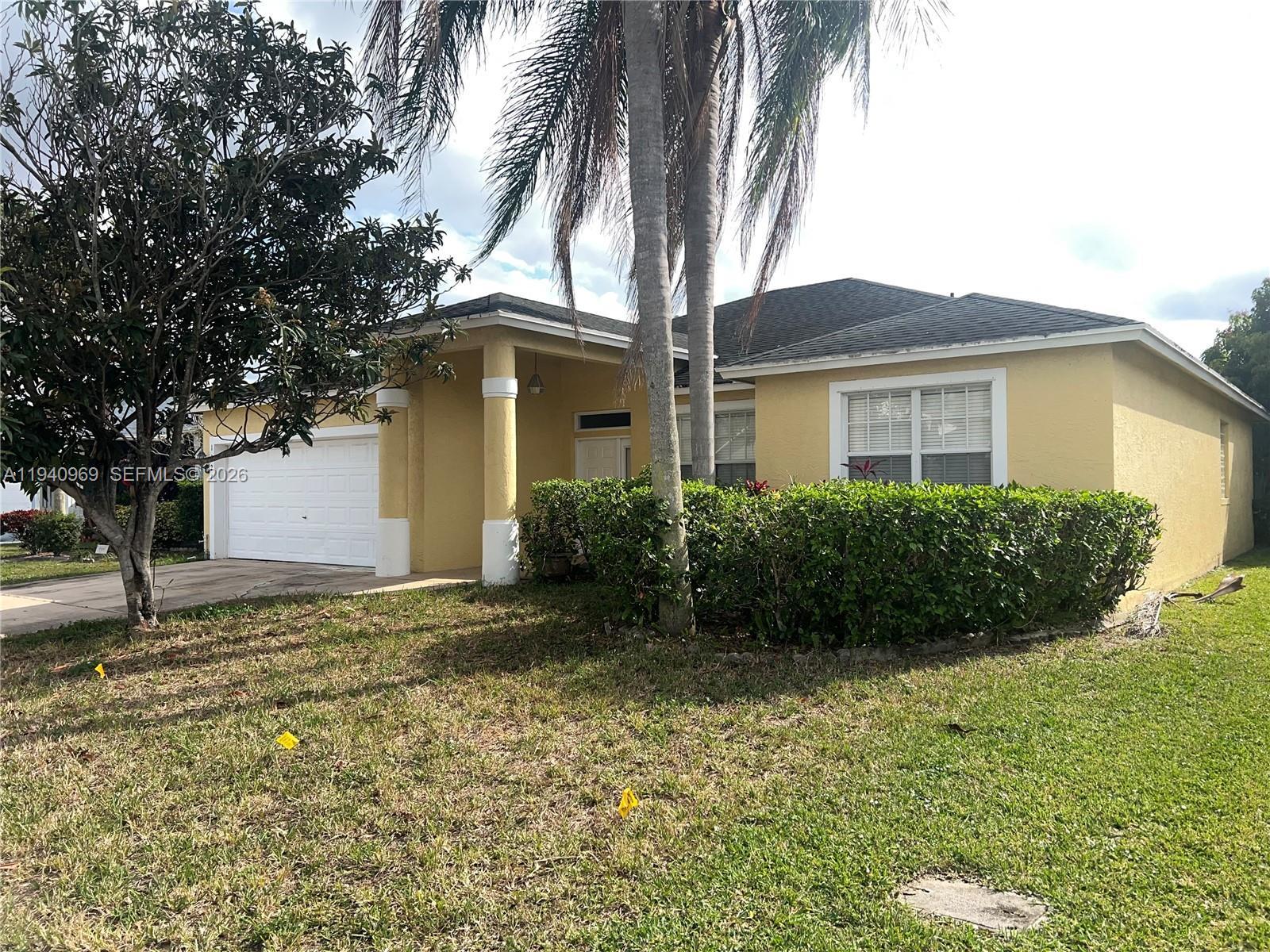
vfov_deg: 53.1
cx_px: 635
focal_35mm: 26
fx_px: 954
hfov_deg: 67.3
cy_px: 476
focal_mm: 5.7
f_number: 1.5
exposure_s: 1/4444
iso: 64
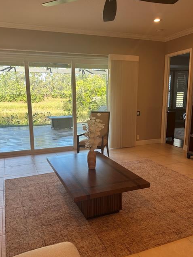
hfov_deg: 48.2
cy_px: 135
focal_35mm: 29
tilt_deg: -9.1
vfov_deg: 61.6
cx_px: 94
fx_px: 216
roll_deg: +0.1
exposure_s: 1/120
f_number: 1.78
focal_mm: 6.86
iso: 64
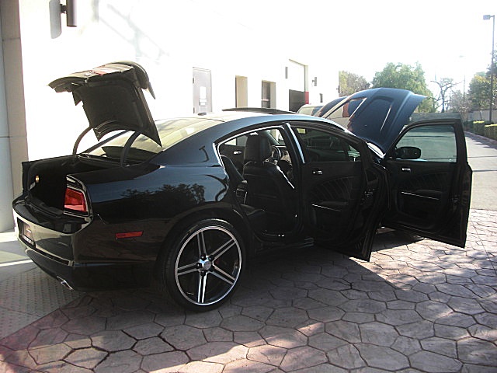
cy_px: 186
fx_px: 517
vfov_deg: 39.7
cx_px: 248
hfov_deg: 51.4
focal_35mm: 36
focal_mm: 6.3
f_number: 2.8
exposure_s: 1/250
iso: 50
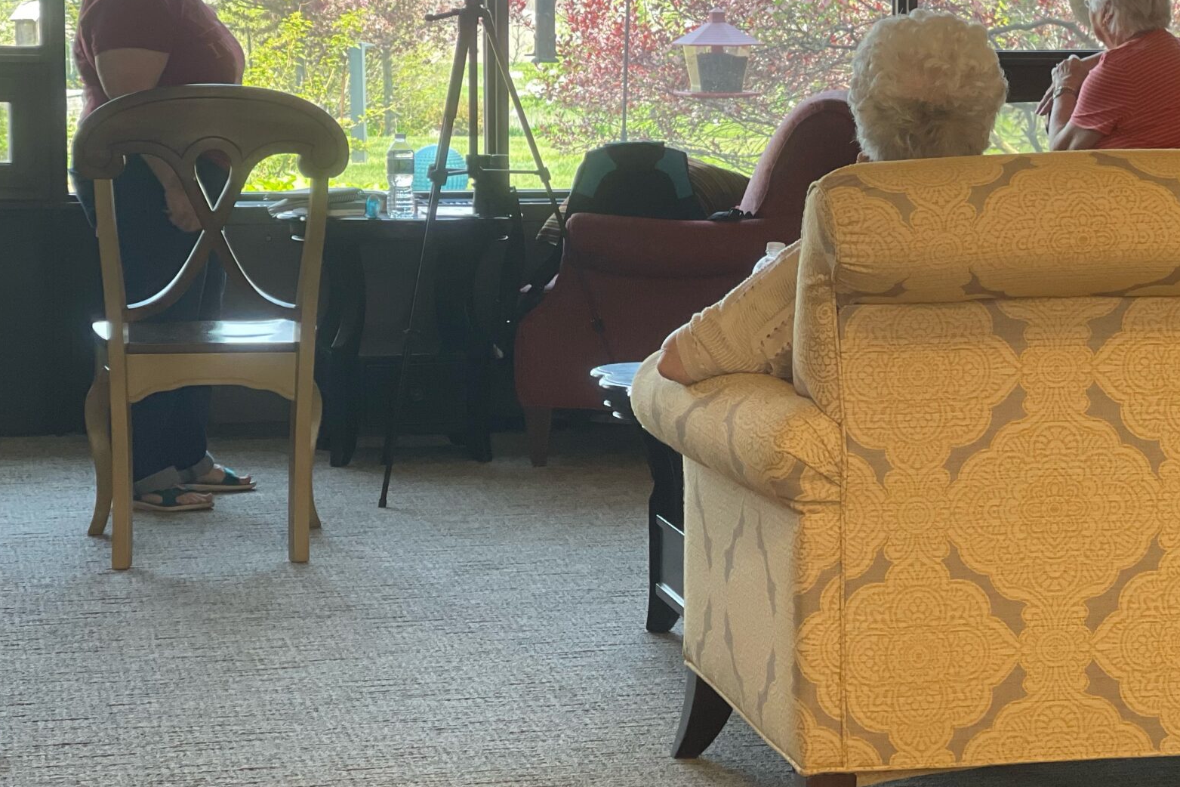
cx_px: 897
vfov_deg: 12.6
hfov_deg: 18.6
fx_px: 3572
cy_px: 292
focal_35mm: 109
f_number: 2.2
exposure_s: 1/120
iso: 64
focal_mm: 7.5
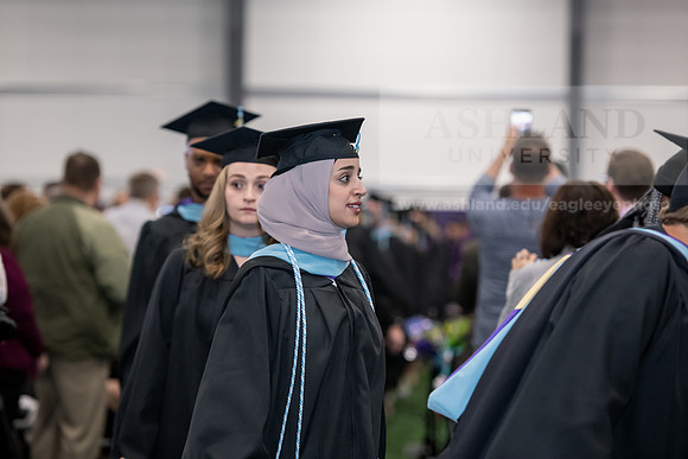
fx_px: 2485
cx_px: 344
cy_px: 230
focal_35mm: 130
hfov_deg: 15.8
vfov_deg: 10.6
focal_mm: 130
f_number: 3.2
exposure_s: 1/200
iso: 2000
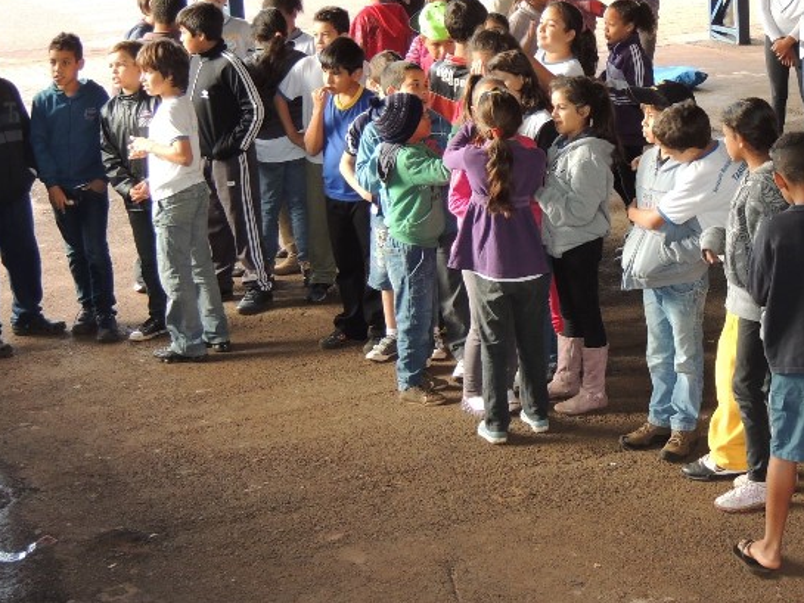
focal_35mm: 88
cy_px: 208
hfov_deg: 22.1
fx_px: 2044
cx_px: 575
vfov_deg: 16.8
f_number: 3.7
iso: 320
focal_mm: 10.7
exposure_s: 1/80
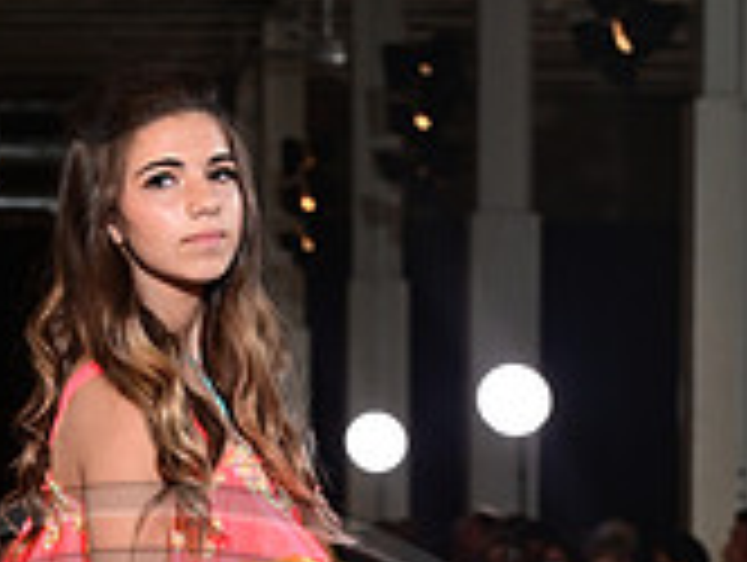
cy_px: 1066
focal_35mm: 235
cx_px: 153
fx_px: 5079
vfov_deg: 6.2
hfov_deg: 8.4
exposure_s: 1/160
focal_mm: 70
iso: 1000
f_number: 6.3
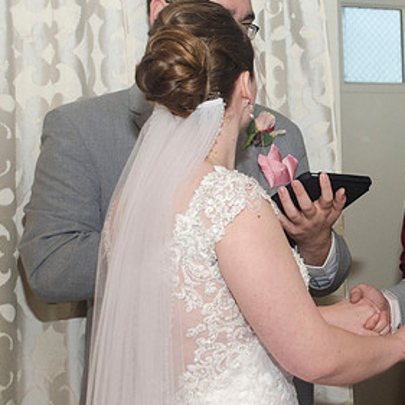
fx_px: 1390
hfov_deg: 16.3
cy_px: 186
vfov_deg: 16.6
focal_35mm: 105
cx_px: 393
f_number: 5.6
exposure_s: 1/60
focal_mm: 40
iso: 400
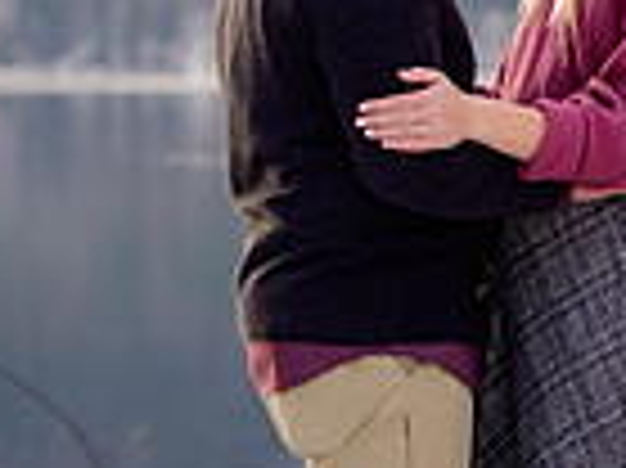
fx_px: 5439
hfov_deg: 6.6
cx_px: 671
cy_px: 212
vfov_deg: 4.9
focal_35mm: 301
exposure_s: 1/500
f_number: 2.8
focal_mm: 75
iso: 250
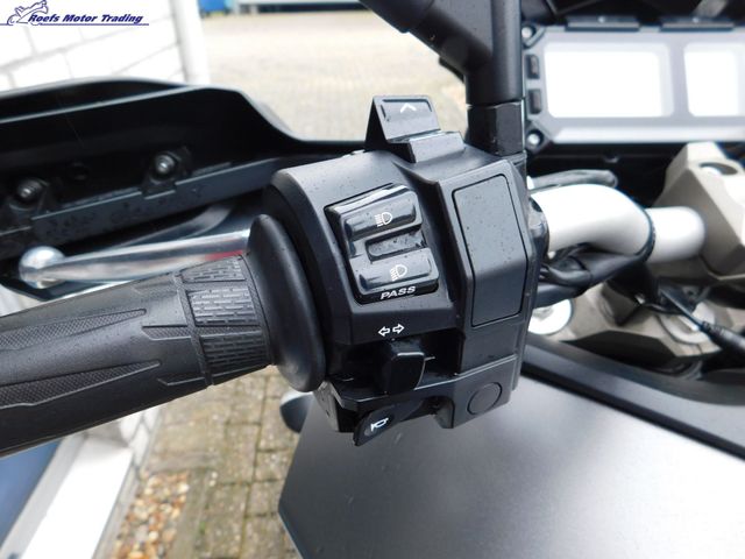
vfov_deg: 58.9
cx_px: 372
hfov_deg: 73.9
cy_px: 280
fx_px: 495
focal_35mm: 23
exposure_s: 1/100
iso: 125
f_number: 3
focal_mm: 4
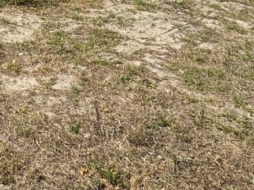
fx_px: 374
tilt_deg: +5.2
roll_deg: +0.2
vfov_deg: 20.7
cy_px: -144
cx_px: -68
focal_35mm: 51
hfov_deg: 30.4
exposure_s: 1/1880
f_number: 2.2
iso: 50
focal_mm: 2.22
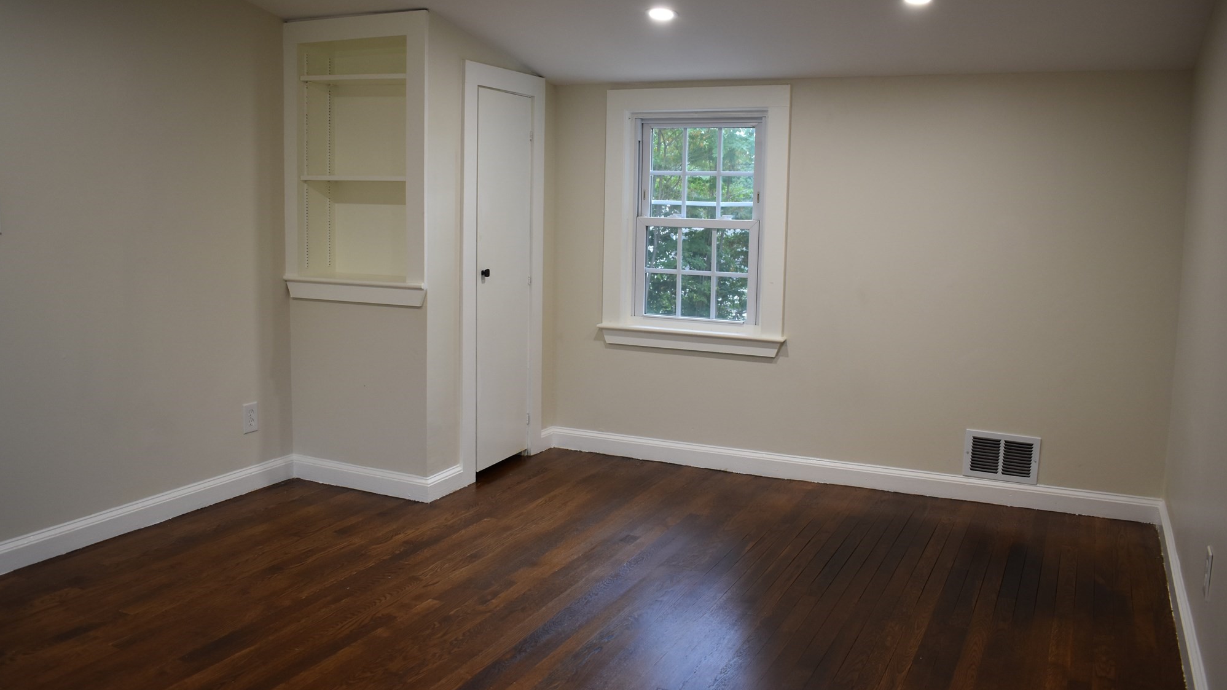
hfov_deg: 66.1
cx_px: 624
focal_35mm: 29
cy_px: 317
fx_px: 943
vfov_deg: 40.1
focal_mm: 18
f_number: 4
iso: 560
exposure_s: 1/60
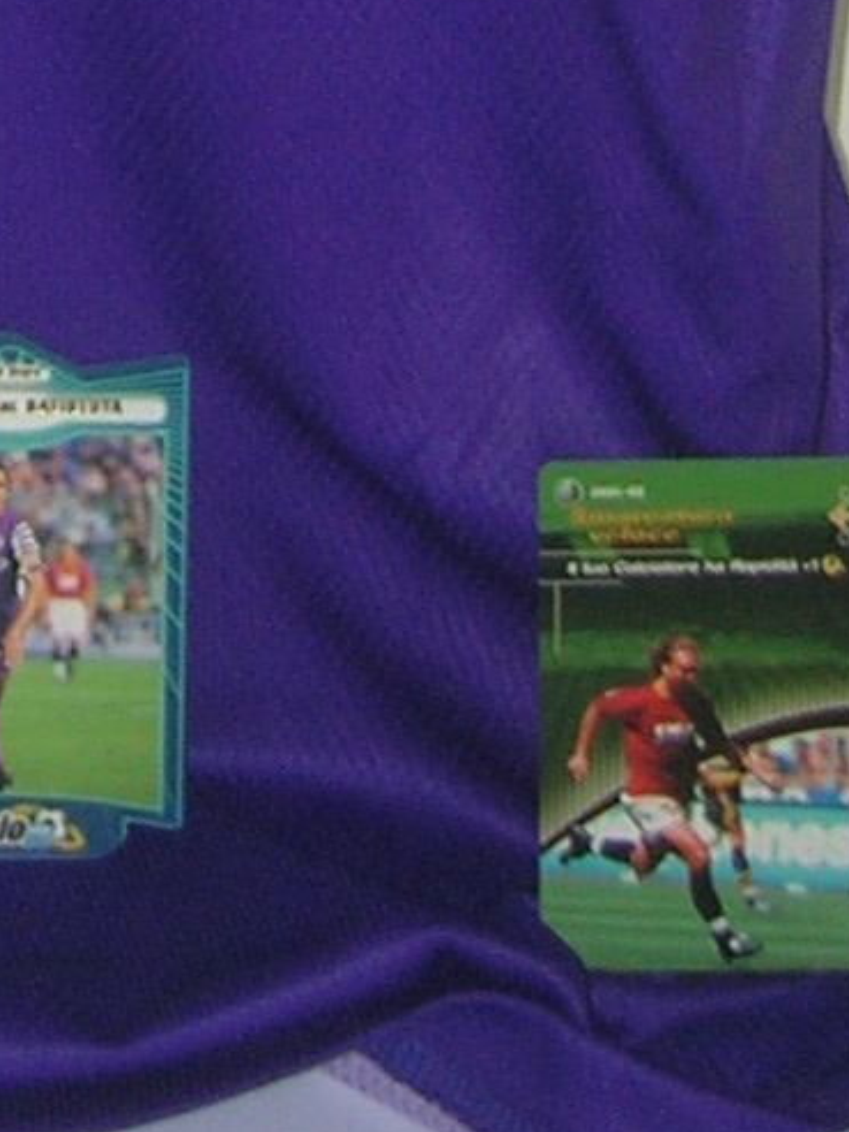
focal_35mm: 179
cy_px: -1378
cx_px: -361
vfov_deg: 10.0
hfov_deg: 8.2
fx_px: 5854
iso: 50
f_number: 2.9
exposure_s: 1/60.1
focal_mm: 5.7
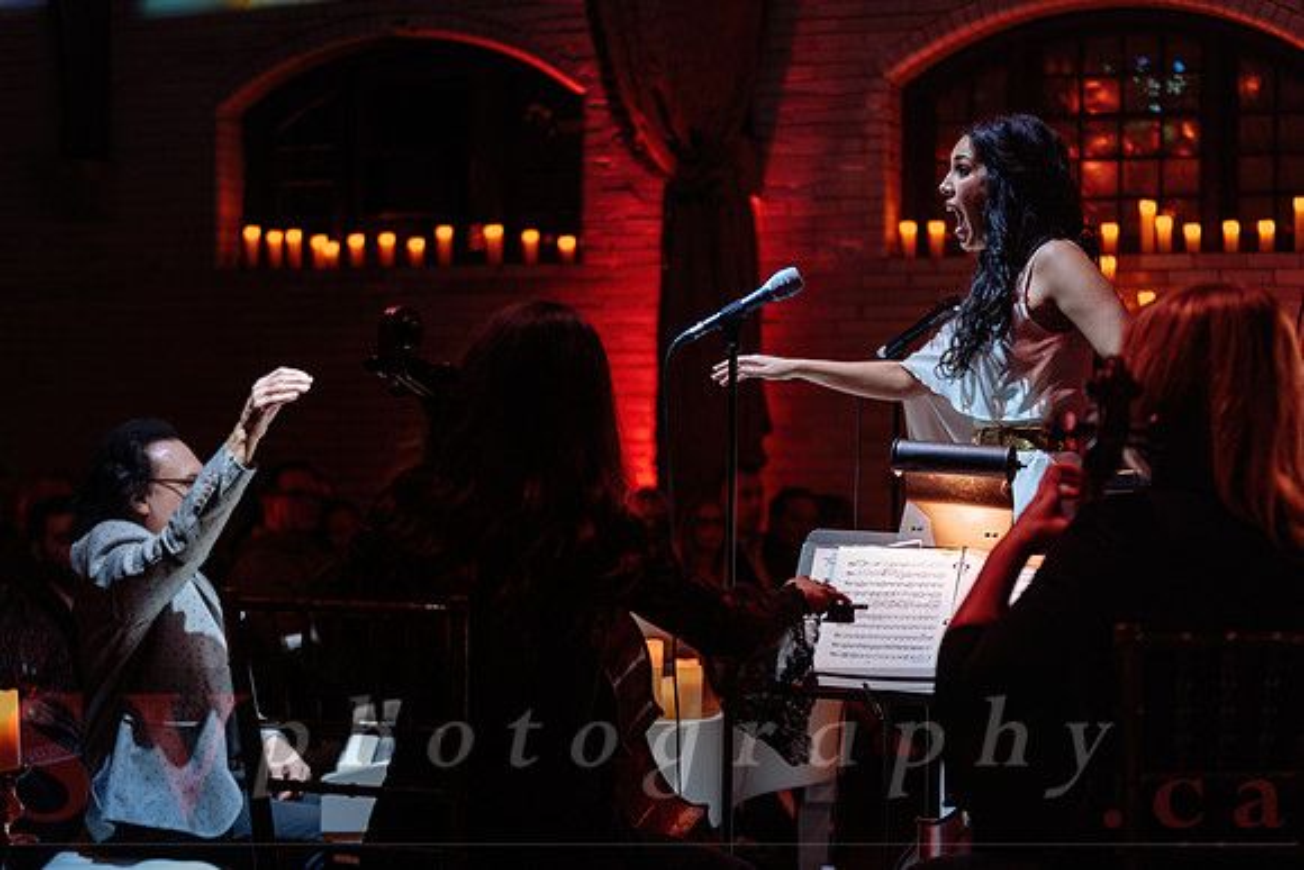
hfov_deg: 28.8
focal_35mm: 70
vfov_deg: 19.5
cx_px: 652
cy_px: 435
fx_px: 2536
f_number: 2.8
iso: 2000
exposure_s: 1/125
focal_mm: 70
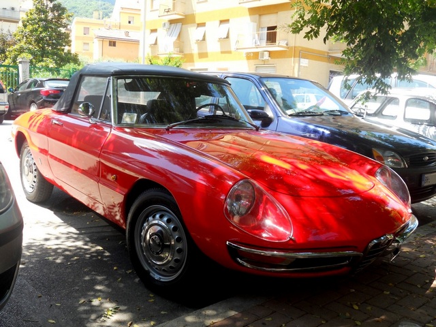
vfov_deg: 37.7
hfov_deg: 49.0
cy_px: 164
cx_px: 218
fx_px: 479
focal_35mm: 38
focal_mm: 6.9
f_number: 3.9
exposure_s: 1/100
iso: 80
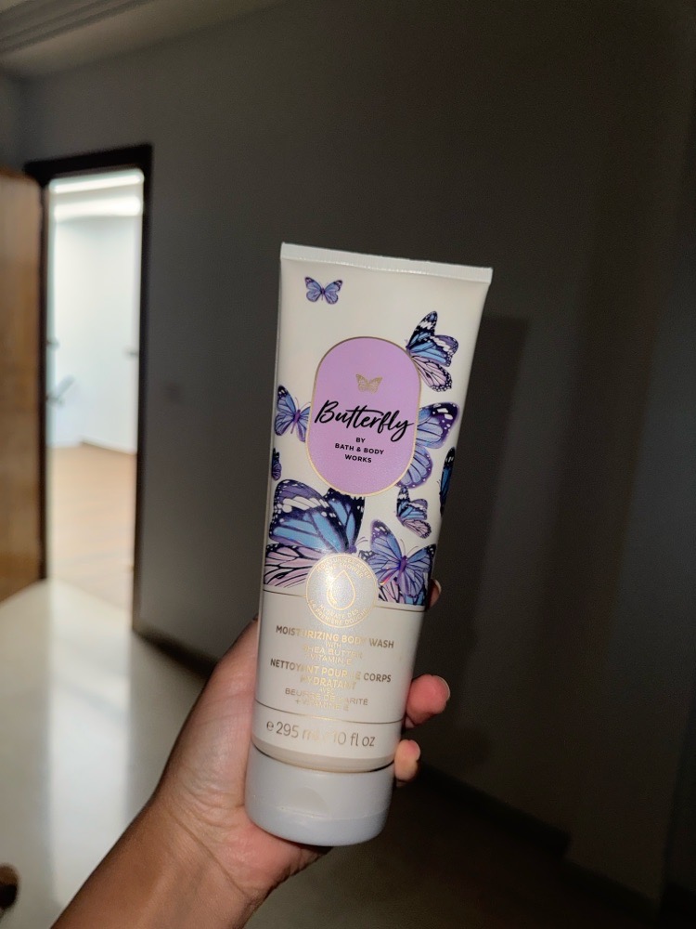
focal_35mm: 24
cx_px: 348
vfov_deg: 71.6
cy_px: 464
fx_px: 643
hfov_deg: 56.8
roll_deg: -4.3
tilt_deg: -10.4
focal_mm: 6.76
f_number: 1.78
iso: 50
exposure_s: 1/9
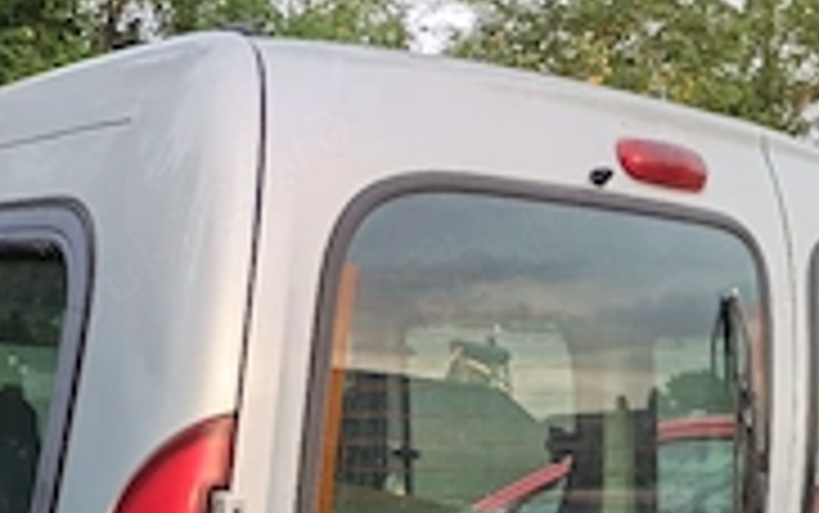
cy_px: 628
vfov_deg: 21.4
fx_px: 1251
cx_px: 297
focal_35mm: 56
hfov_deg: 36.0
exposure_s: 1/100
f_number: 1.75
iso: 655
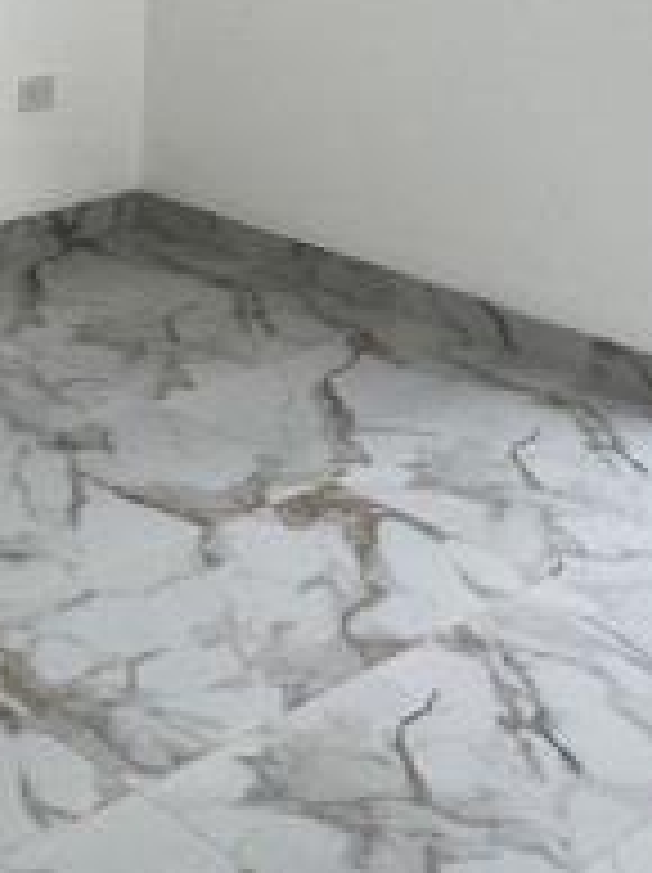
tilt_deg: -10.5
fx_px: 1863
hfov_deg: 19.5
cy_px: 40
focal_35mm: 74
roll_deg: -1.8
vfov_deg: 25.3
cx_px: 72
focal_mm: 2.22
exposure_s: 1/99
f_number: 2.2
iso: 64
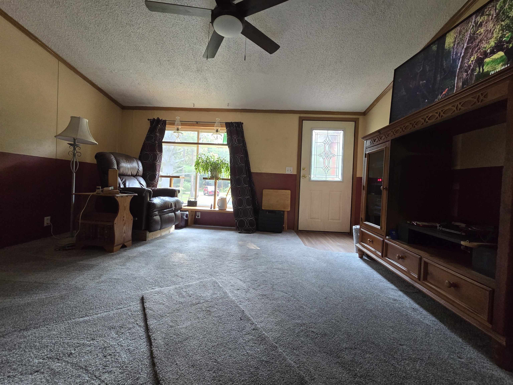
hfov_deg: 106.2
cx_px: 256
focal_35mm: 13
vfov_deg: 89.9
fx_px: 193
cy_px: 192
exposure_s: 1/60
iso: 400
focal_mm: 2.2
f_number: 2.2
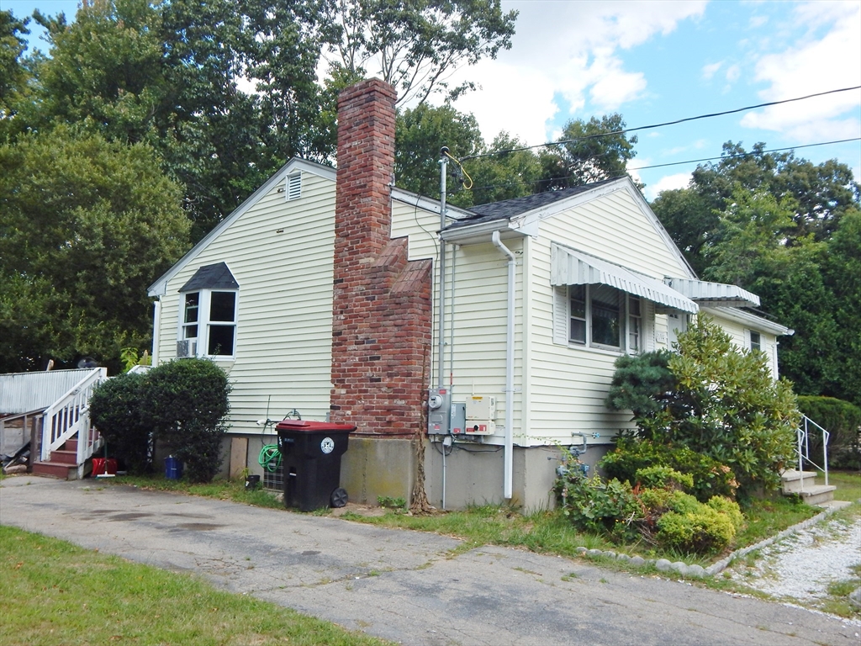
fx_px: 771
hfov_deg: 58.4
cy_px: 323
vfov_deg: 45.4
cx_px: 430
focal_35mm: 31
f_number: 3.2
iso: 125
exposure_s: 1/800
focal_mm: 5.6
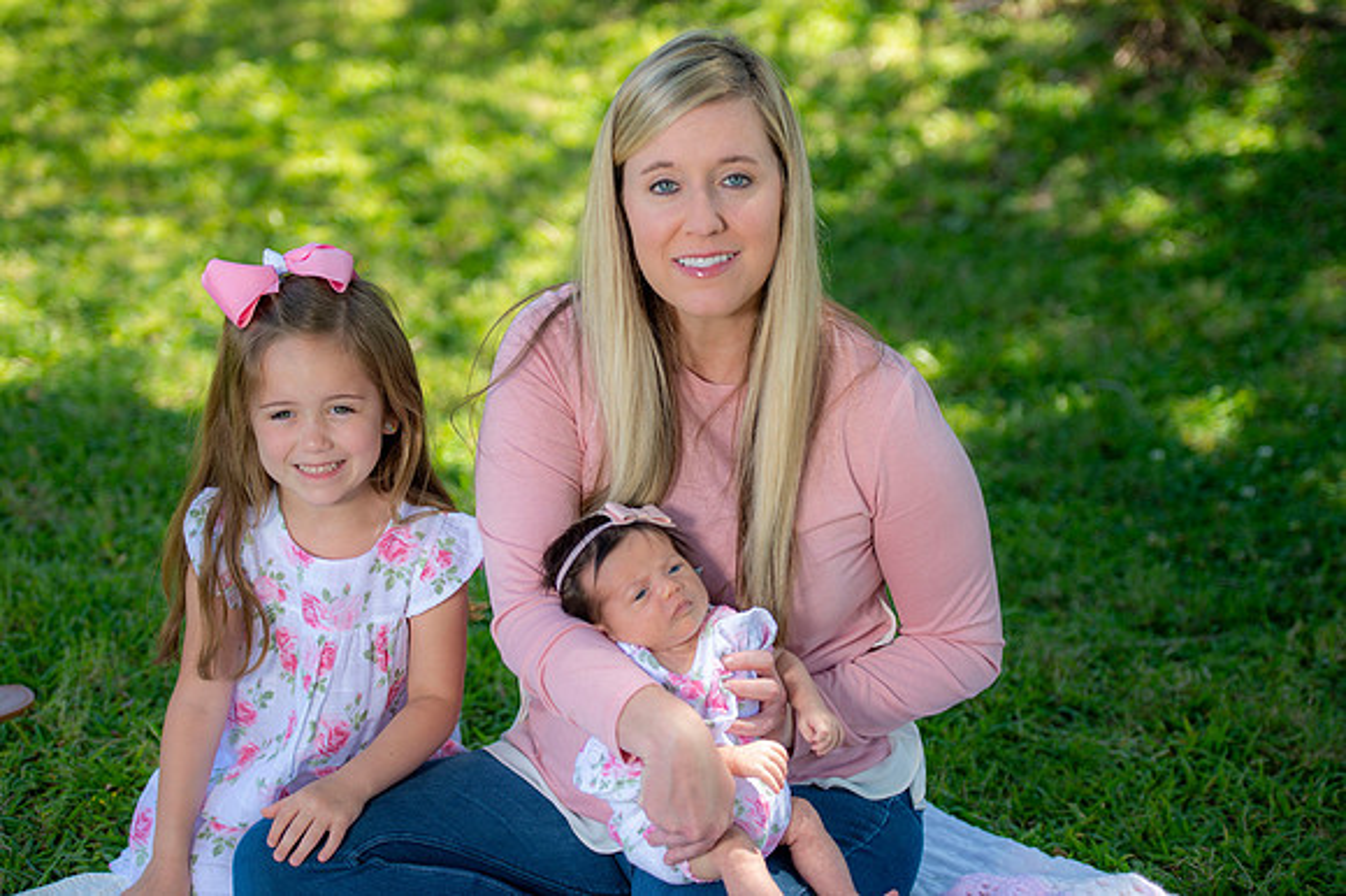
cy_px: 448
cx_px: 673
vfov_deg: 16.6
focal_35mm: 82
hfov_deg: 24.8
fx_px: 3064
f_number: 2.8
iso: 100
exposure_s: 1/250
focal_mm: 82
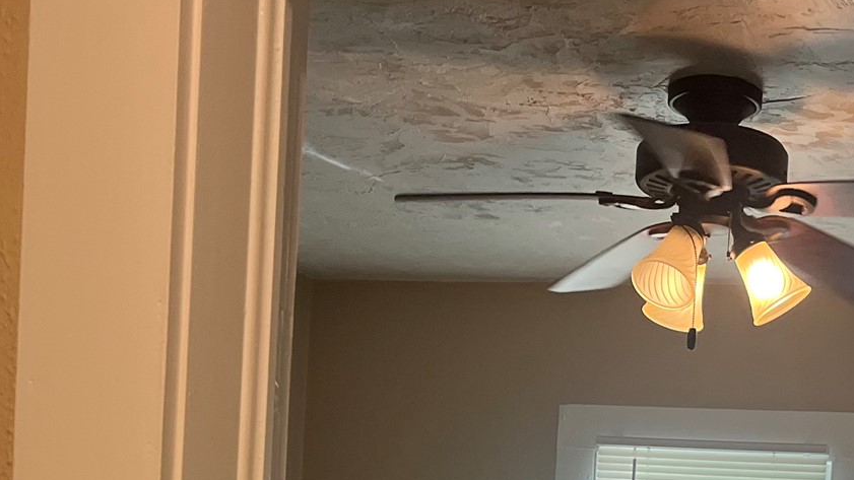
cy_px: 704
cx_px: 681
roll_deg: -3.5
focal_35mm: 69
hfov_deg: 29.9
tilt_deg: -1.7
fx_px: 1562
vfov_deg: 16.1
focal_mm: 5.1
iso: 125
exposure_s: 1/120
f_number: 1.6
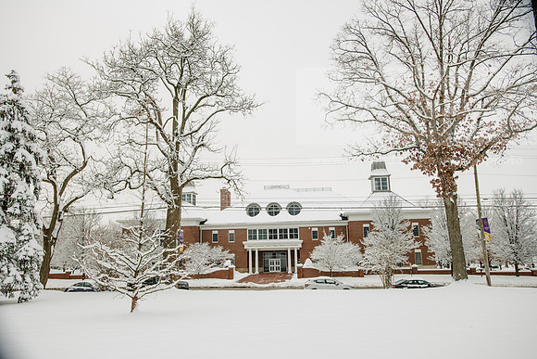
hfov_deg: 69.4
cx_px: 268
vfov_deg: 49.6
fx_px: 388
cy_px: 180
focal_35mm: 26
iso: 250
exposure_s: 1/400
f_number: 5
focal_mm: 26
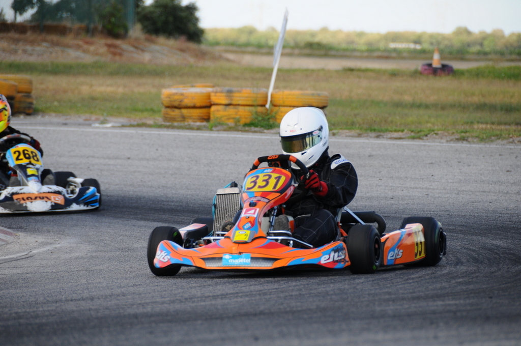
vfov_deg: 4.6
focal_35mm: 300
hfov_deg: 6.9
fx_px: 4336
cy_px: 173
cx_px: 260
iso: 400
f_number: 5.6
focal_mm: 200
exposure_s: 1/640
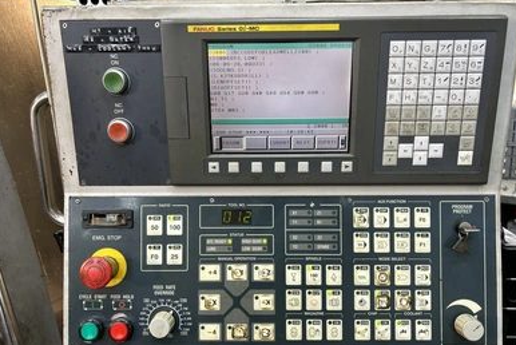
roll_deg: +2.4
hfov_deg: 65.4
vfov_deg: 46.4
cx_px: 265
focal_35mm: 28
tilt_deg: -14.3
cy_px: 190
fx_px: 402
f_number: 1.5
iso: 125
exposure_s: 1/60
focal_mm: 5.7
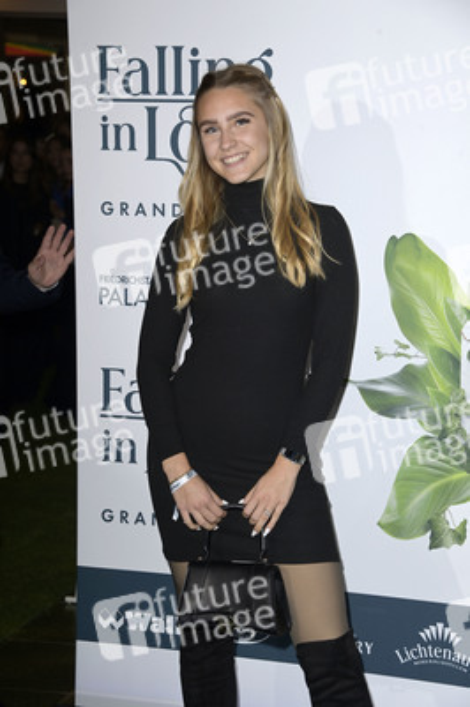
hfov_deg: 18.9
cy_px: 354
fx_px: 1412
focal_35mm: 72
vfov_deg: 28.1
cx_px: 235
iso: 640
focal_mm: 72
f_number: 5.6
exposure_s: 1/250
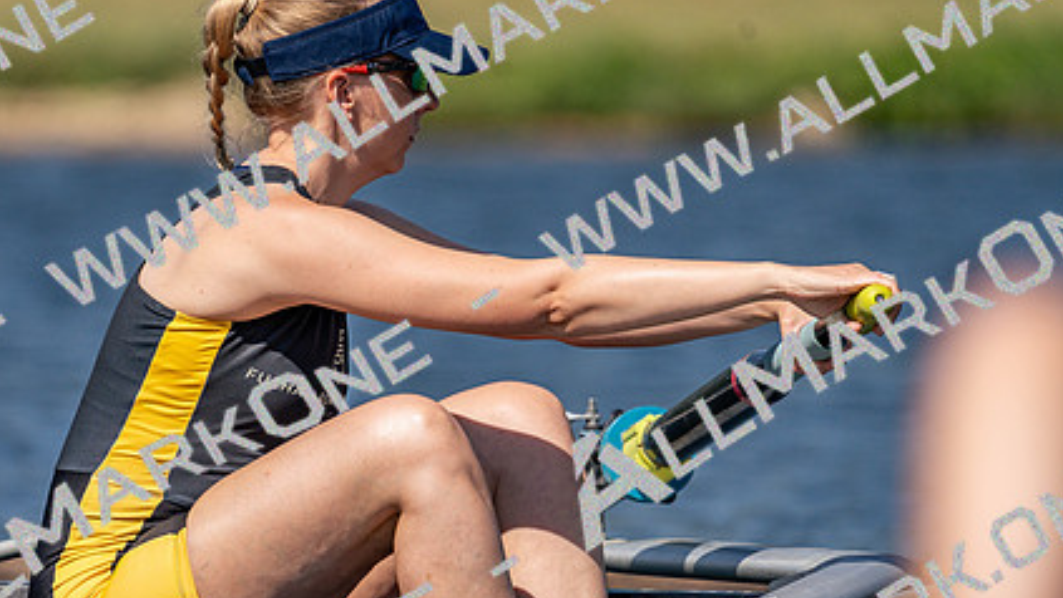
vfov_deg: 1.7
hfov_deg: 3.1
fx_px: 19816
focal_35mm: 703
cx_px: 357
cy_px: 313
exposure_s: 1/2000
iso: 200
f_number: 6.3
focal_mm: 489
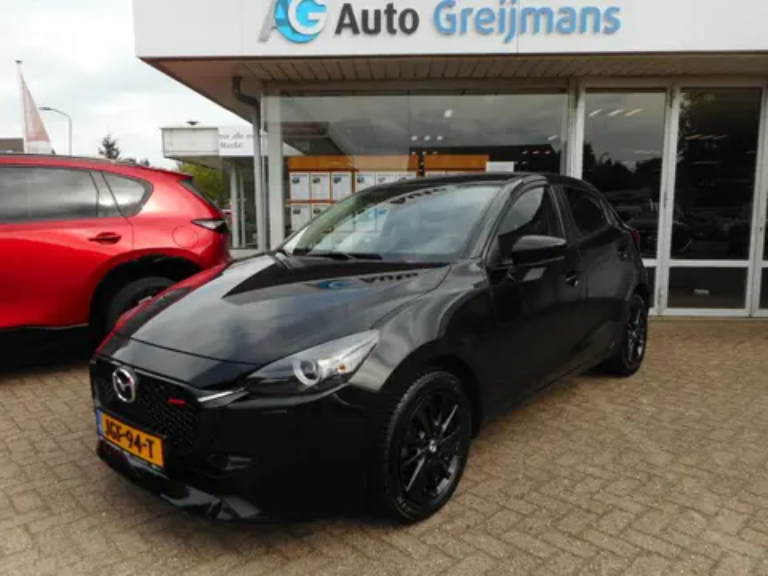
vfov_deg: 54.9
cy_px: 288
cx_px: 384
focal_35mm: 25
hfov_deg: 69.4
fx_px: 555
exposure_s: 1/400
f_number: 3.7
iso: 80
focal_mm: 4.5
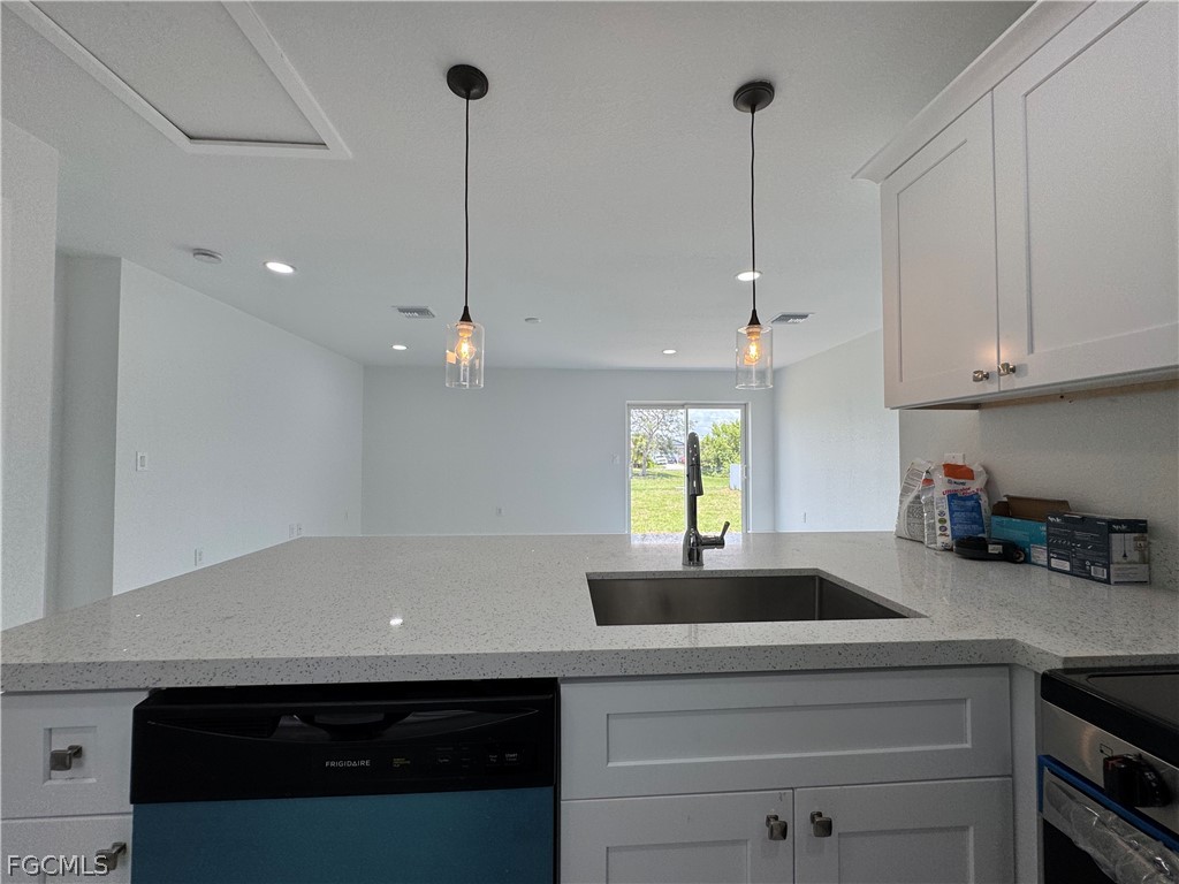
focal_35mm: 14
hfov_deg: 102.1
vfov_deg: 85.7
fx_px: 477
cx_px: 590
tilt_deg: +1.1
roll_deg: +0.1
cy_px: 442
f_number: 2.2
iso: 40
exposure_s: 1/253
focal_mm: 2.22
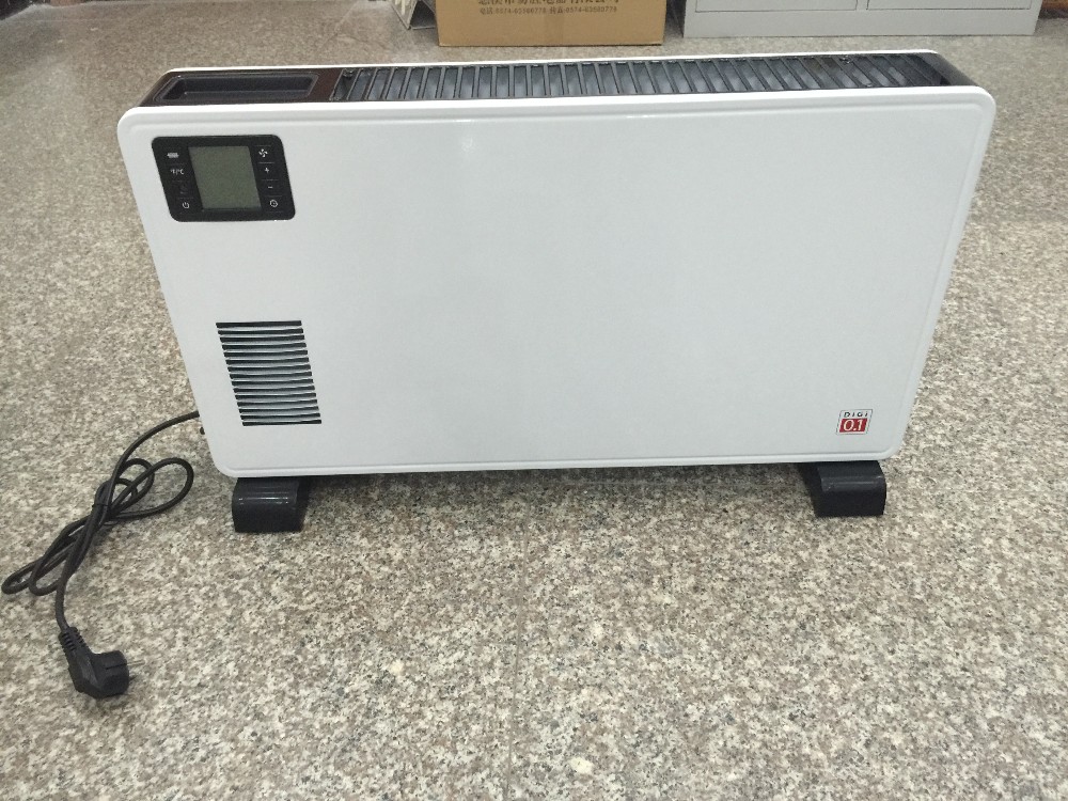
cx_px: 534
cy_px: 400
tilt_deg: -36.1
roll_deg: +1.6
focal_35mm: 29
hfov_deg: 61.7
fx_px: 895
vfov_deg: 48.2
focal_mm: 4.15
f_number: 2.2
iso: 100
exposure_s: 1/10
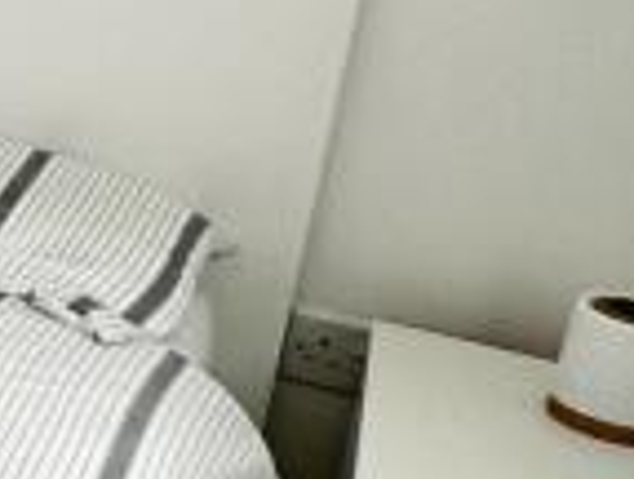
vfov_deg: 14.4
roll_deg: +0.0
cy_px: -75
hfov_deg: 12.4
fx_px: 1836
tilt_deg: -14.9
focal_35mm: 100
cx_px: -1108
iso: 64
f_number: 2.2
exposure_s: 1/99
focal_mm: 2.22
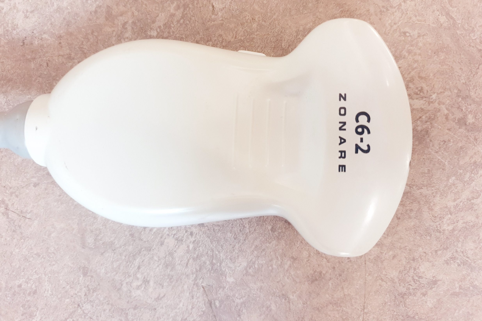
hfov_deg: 65.5
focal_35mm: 28
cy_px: 142
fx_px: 375
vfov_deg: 46.3
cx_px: 234
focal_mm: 4.3
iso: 320
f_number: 1.5
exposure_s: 1/33
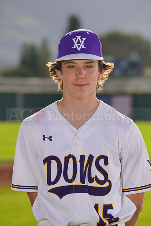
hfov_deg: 5.1
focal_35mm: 271
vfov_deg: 7.6
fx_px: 1704
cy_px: 113
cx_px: 76
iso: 100
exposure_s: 1/250
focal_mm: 271
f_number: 9
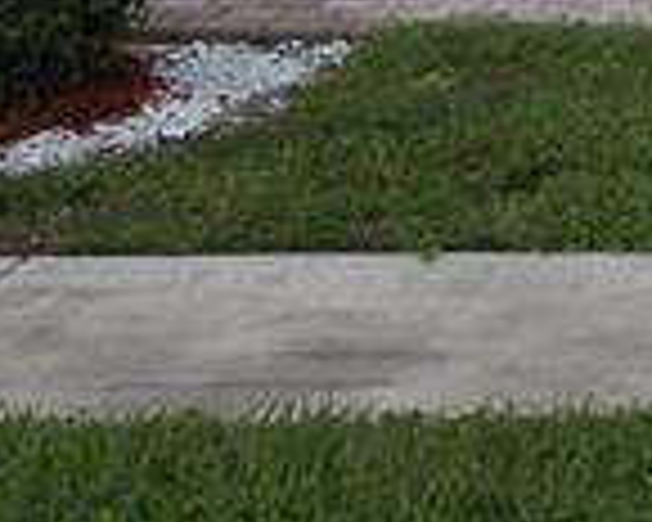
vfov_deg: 7.9
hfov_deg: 10.1
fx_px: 3435
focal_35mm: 178
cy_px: -814
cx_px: 1282
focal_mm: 5.8
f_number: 5.6
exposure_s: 1/190
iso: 64
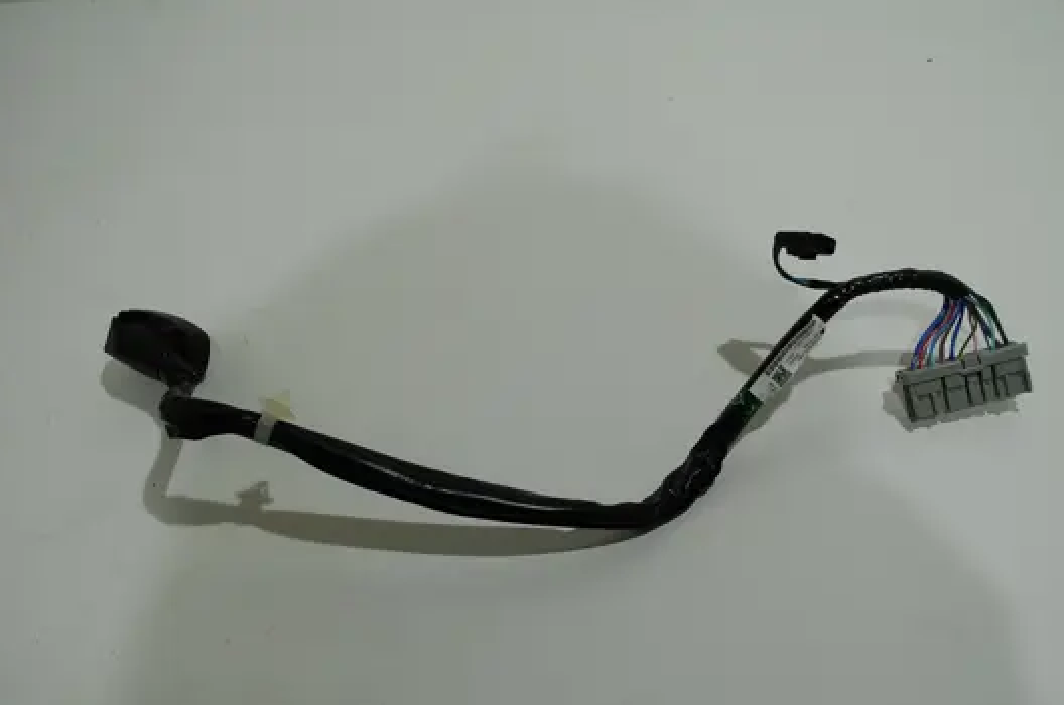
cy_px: 361
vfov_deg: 35.8
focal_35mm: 37
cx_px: 531
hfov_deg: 52.0
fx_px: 1092
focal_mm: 24
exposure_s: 1/125
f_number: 5.6
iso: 220
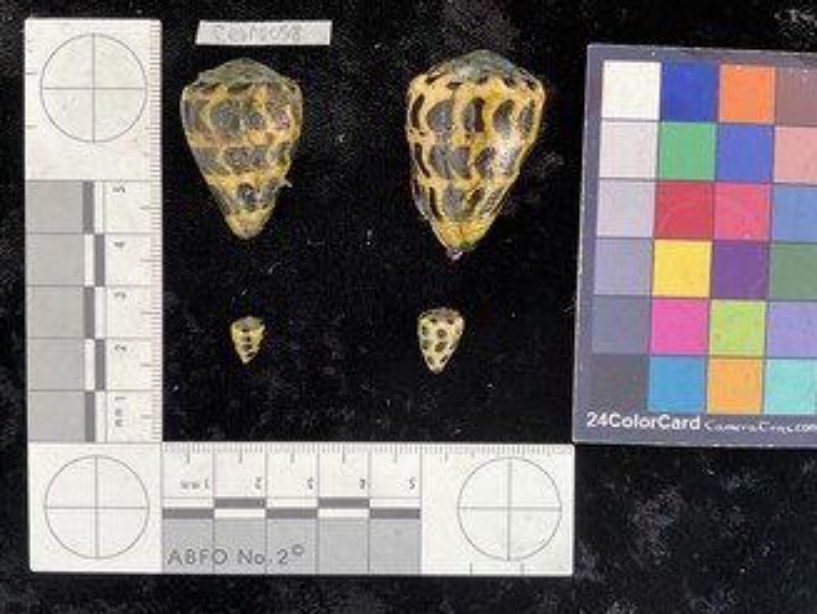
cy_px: 306
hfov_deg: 58.3
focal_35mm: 31
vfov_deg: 45.5
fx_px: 732
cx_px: 415
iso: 50
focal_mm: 3
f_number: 1.8
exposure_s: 1/60
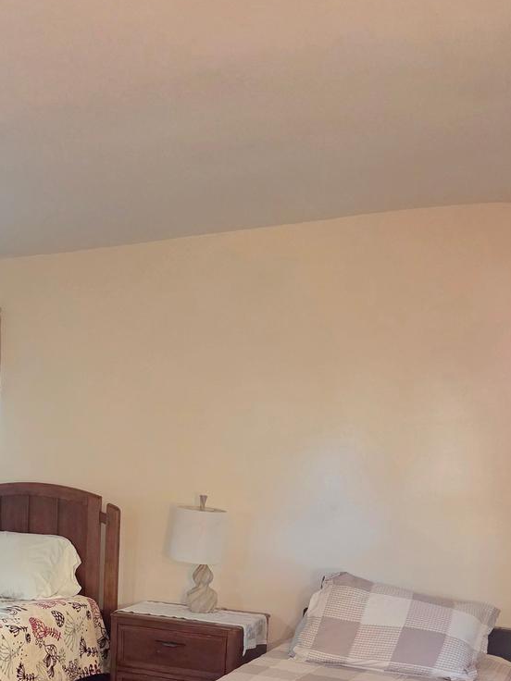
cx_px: -1
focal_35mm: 48
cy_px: 624
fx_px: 945
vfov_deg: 36.9
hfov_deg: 28.4
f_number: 1.8
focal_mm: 5.4
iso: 1000
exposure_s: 1/120
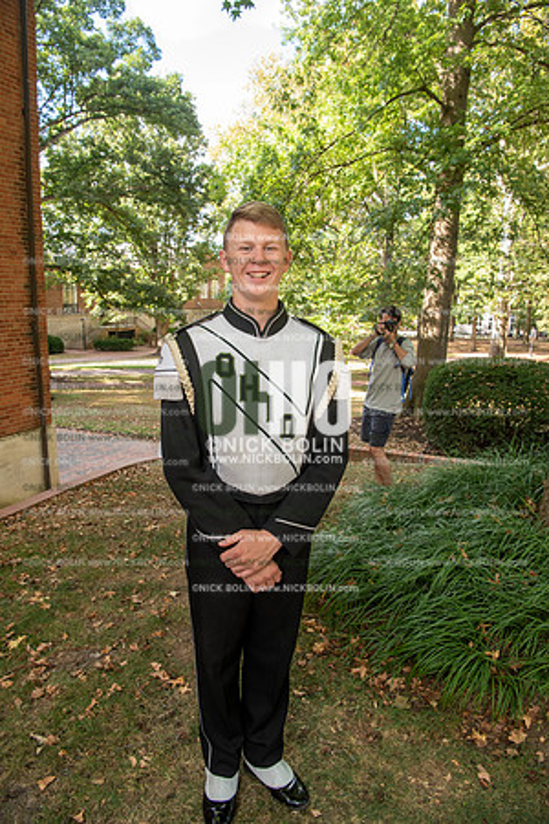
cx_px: 274
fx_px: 549
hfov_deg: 53.1
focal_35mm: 24
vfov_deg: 73.7
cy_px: 412
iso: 500
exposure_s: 1/100
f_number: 8
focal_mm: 24
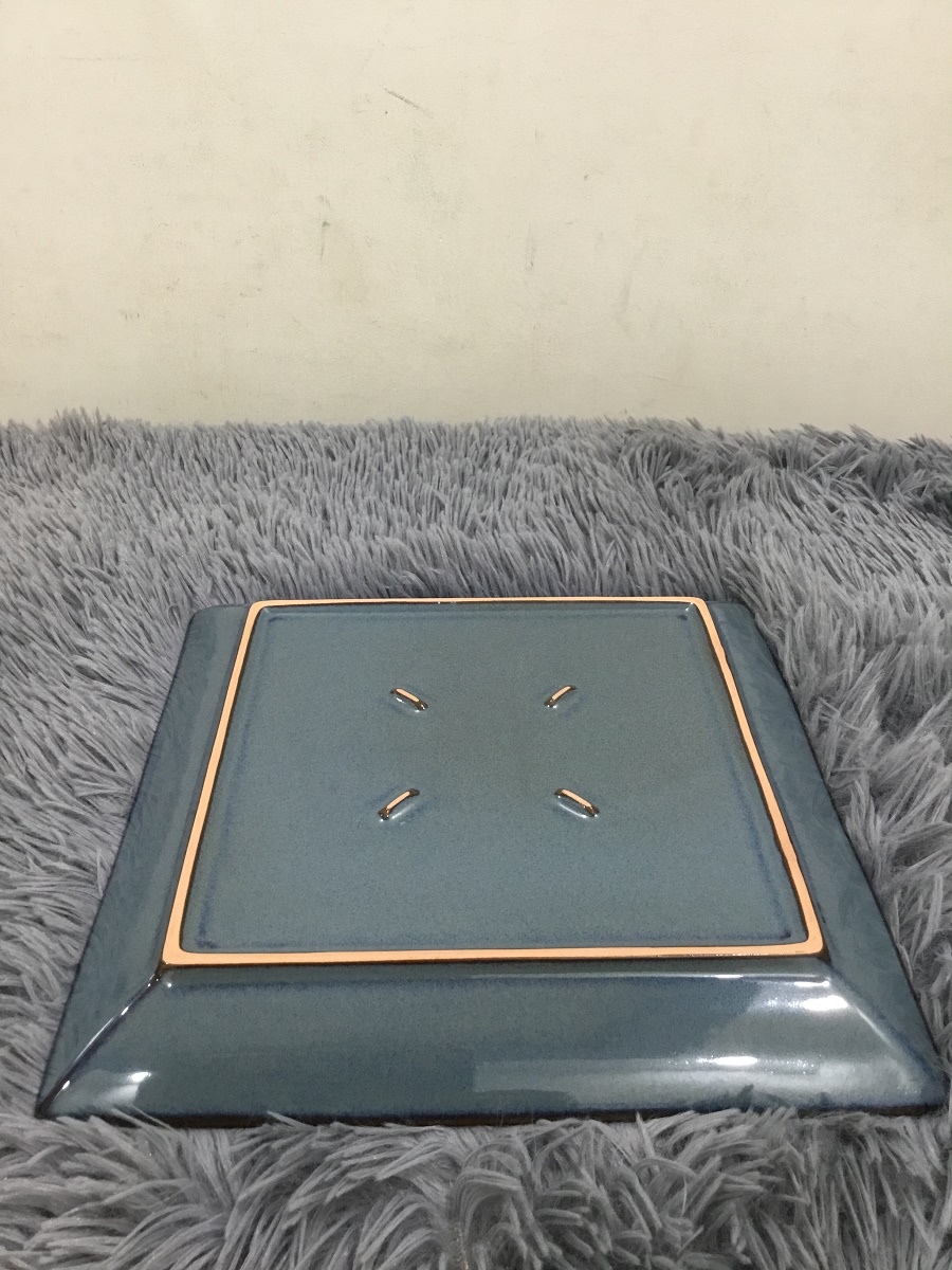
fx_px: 1137
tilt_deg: -34.1
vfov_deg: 58.4
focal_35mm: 31
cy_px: 635
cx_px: 476
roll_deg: +1.2
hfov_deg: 45.4
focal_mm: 3.3
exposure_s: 1/33
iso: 125
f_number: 2.4
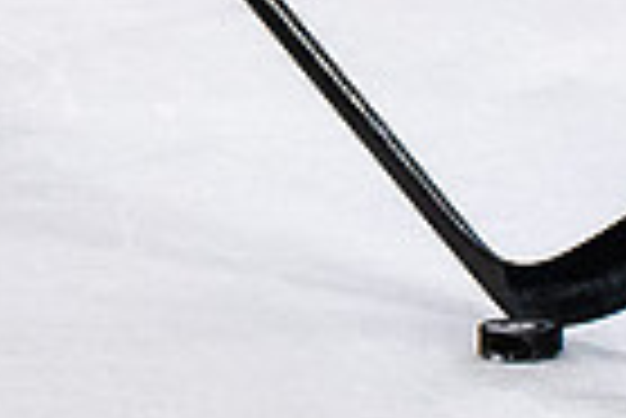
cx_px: -694
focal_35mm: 900
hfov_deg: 2.3
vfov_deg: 1.5
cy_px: -478
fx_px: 15666
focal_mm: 70
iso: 1250
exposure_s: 1/800
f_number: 3.5
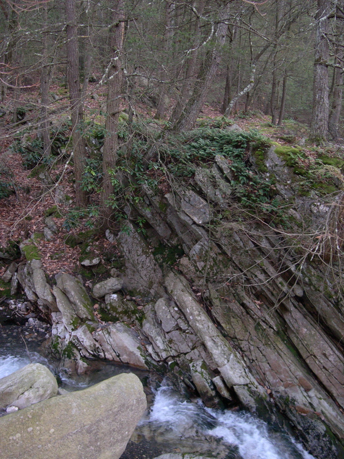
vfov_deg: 49.0
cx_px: 172
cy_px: 230
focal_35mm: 38
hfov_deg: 37.7
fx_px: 504
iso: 400
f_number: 2.8
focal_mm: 8
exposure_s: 1/60
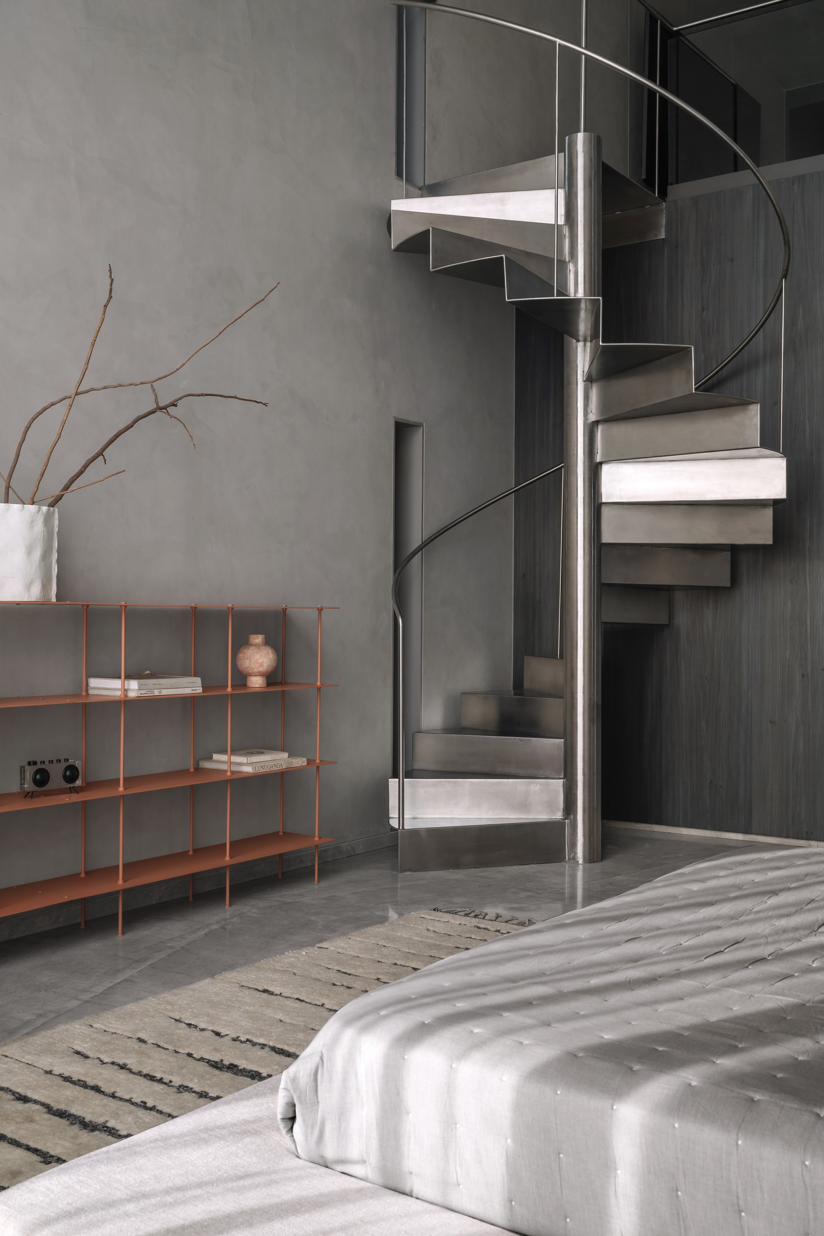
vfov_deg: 53.1
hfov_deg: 36.9
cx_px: 412
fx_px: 1236
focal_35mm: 36
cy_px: 618
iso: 100
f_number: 10
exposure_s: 1/13
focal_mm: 36
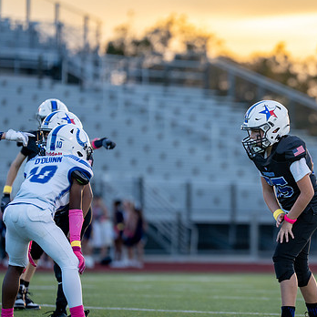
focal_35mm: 380
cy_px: 174
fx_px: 3937
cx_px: 259
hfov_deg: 4.6
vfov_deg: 4.6
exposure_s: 1/1000
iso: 640
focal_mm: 200
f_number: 2.8
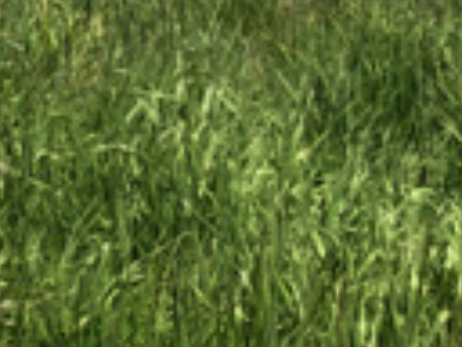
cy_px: -369
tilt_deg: -1.5
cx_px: -271
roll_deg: +1.9
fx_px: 1869
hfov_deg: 13.2
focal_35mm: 140
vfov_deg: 9.8
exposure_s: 1/3205
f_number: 1.8
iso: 25
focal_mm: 3.99
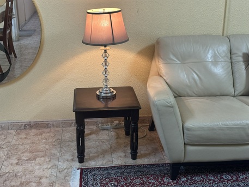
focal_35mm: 48
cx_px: 124
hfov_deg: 39.6
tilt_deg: -19.9
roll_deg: -0.6
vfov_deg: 30.3
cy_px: 94
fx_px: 345
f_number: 1.78
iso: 250
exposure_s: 1/40
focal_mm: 6.86
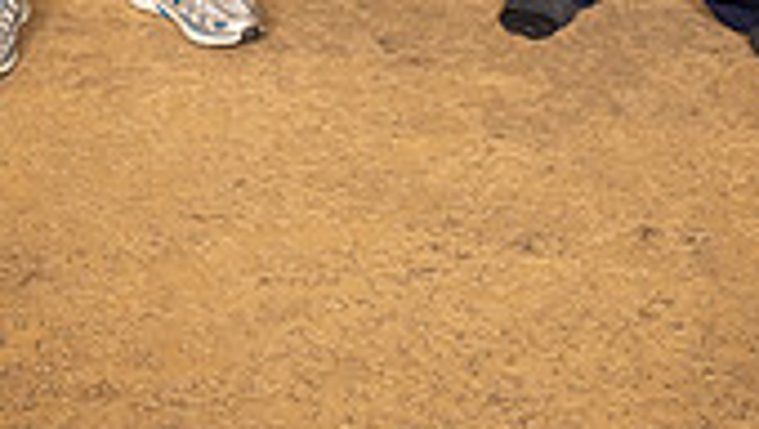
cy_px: -496
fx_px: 1954
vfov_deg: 11.1
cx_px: 384
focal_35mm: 97
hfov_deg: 22.0
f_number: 6.3
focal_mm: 35
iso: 1000
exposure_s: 1/400
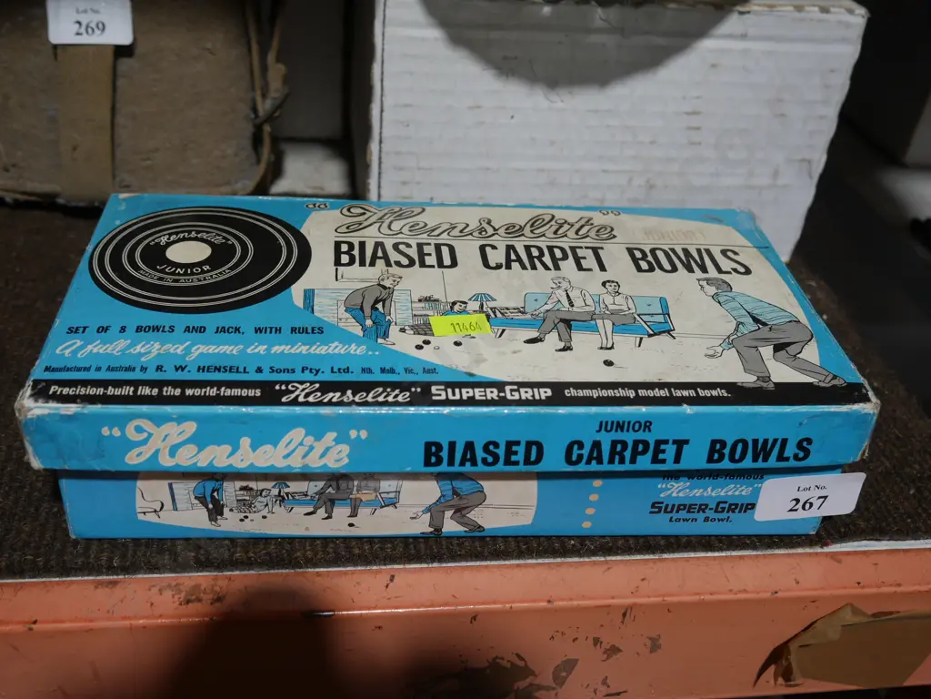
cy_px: 350
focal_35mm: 36
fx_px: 968
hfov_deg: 51.4
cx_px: 466
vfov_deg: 39.7
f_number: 4
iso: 200
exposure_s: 1/60
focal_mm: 18
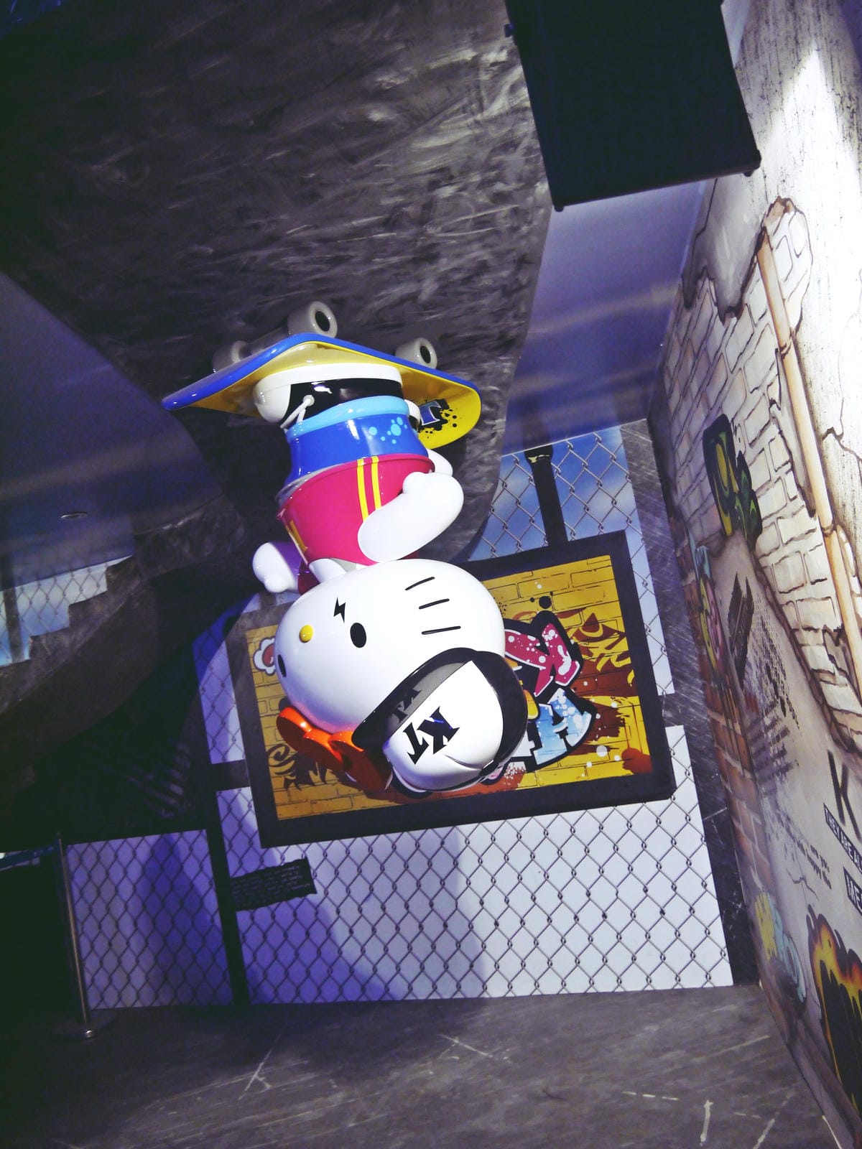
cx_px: 431
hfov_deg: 49.7
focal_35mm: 28
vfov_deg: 63.4
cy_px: 574
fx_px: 930
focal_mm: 14
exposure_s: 1/125
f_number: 3.5
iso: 500
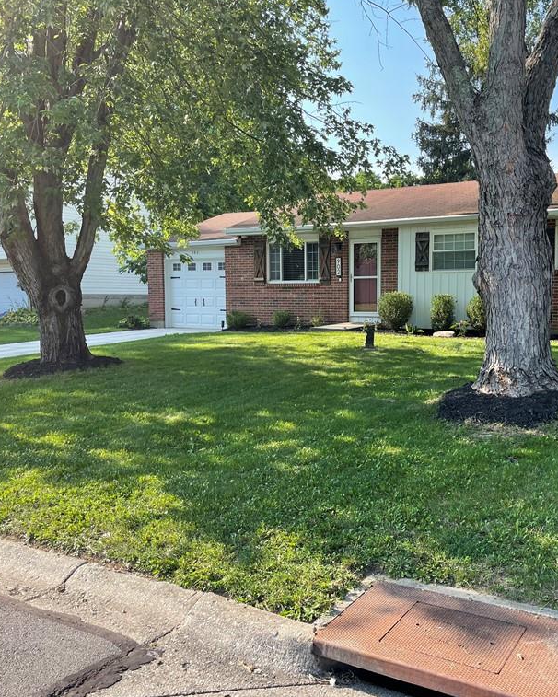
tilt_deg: -5.4
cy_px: 345
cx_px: 342
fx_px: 681
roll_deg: -0.2
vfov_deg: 54.2
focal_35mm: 33
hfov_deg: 44.3
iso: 32
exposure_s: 1/717
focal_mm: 5.1
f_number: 1.6
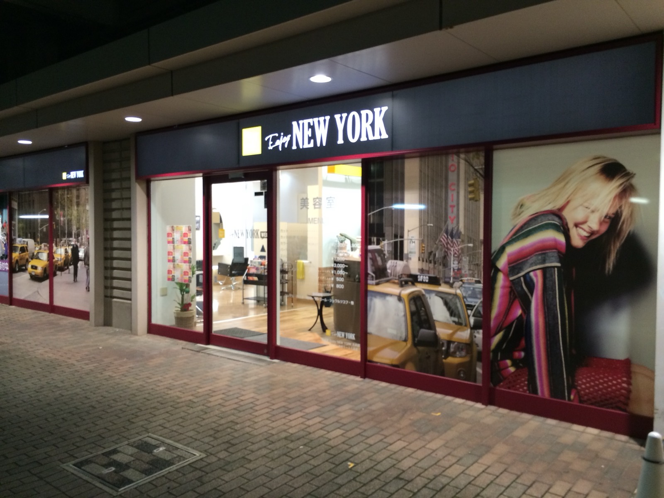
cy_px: 249
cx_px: 332
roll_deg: -0.4
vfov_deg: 48.2
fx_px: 556
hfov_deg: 61.7
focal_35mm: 29
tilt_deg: -2.0
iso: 125
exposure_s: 1/30
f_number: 2.2
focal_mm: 4.15
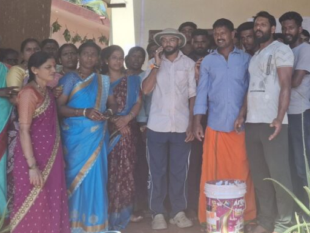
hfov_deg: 40.1
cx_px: 234
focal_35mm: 46
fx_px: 412
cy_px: 38
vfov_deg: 30.5
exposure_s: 1/590
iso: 50
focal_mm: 5.54
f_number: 1.8
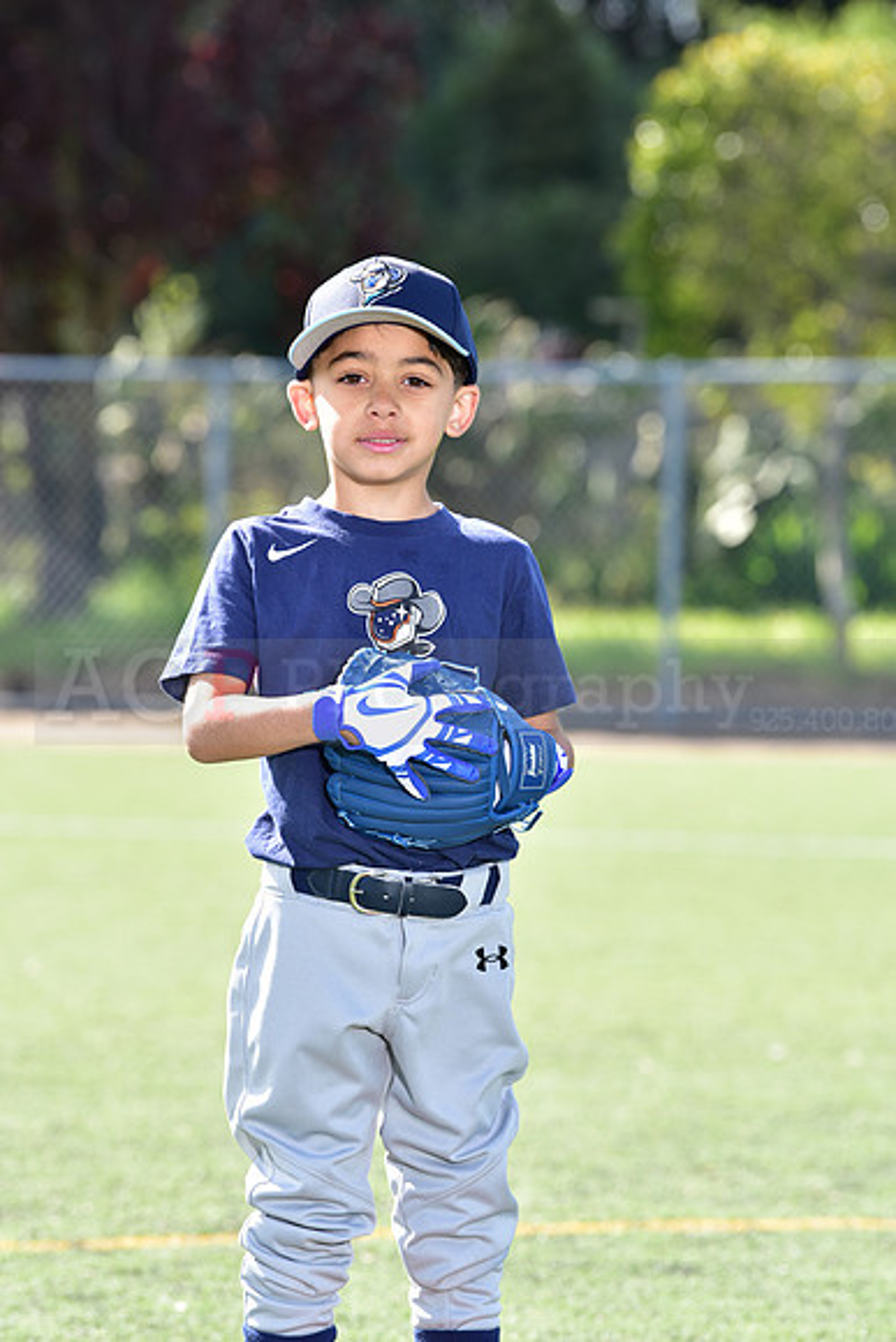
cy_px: 671
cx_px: 448
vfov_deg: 12.1
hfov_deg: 8.1
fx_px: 6342
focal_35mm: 170
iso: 100
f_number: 5.6
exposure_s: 1/125
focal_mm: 170
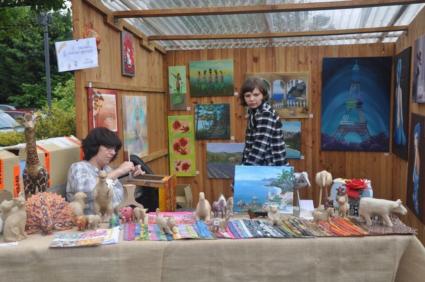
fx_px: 531
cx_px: 212
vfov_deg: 29.8
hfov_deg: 43.7
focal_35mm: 45
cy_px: 141
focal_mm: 30
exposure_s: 1/320
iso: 200
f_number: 9
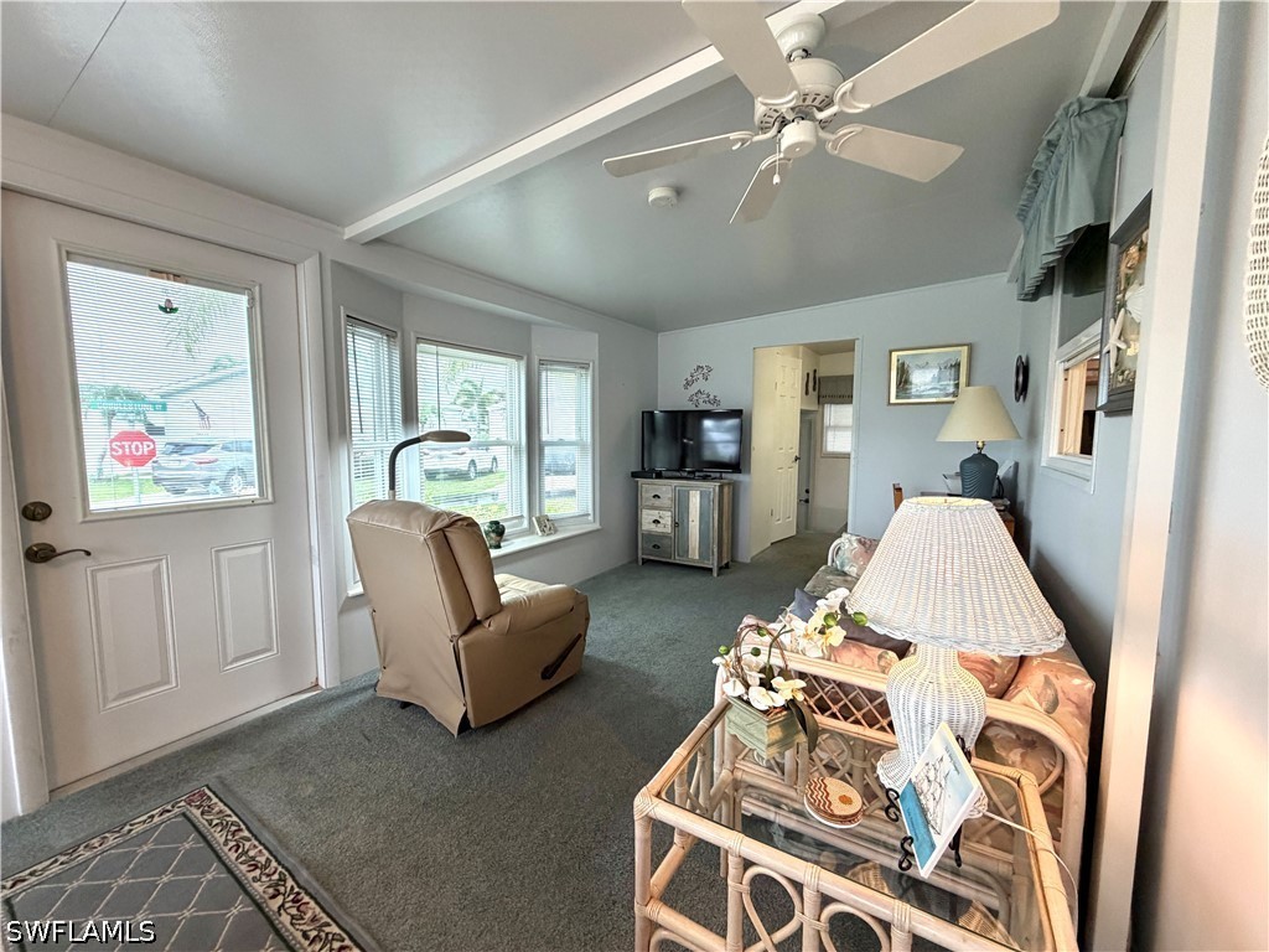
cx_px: 634
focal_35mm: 14
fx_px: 513
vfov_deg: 85.7
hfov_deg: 102.1
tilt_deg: -4.7
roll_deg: +0.3
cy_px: 476
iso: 320
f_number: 2.2
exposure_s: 1/120
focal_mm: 2.22
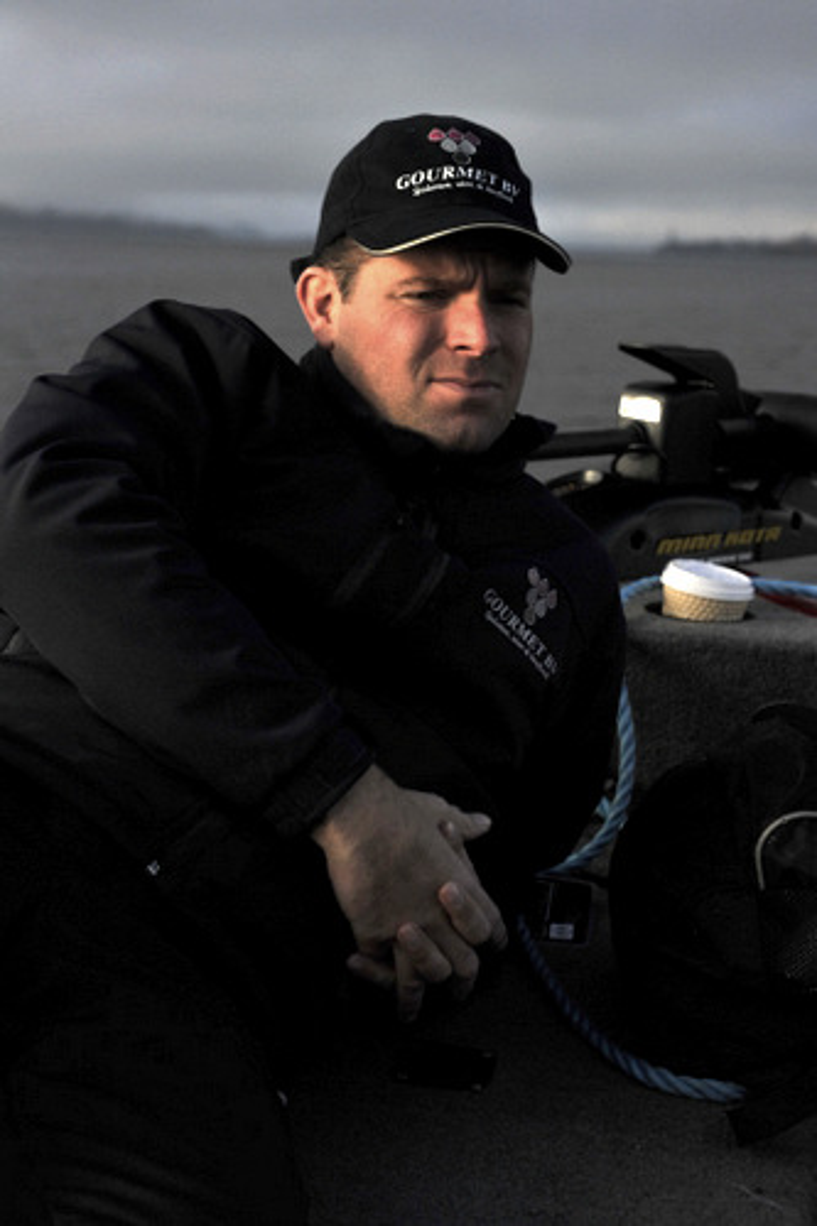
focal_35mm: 70
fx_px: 2384
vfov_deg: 28.9
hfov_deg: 19.4
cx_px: 408
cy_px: 613
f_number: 6.3
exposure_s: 1/1600
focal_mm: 70
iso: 640
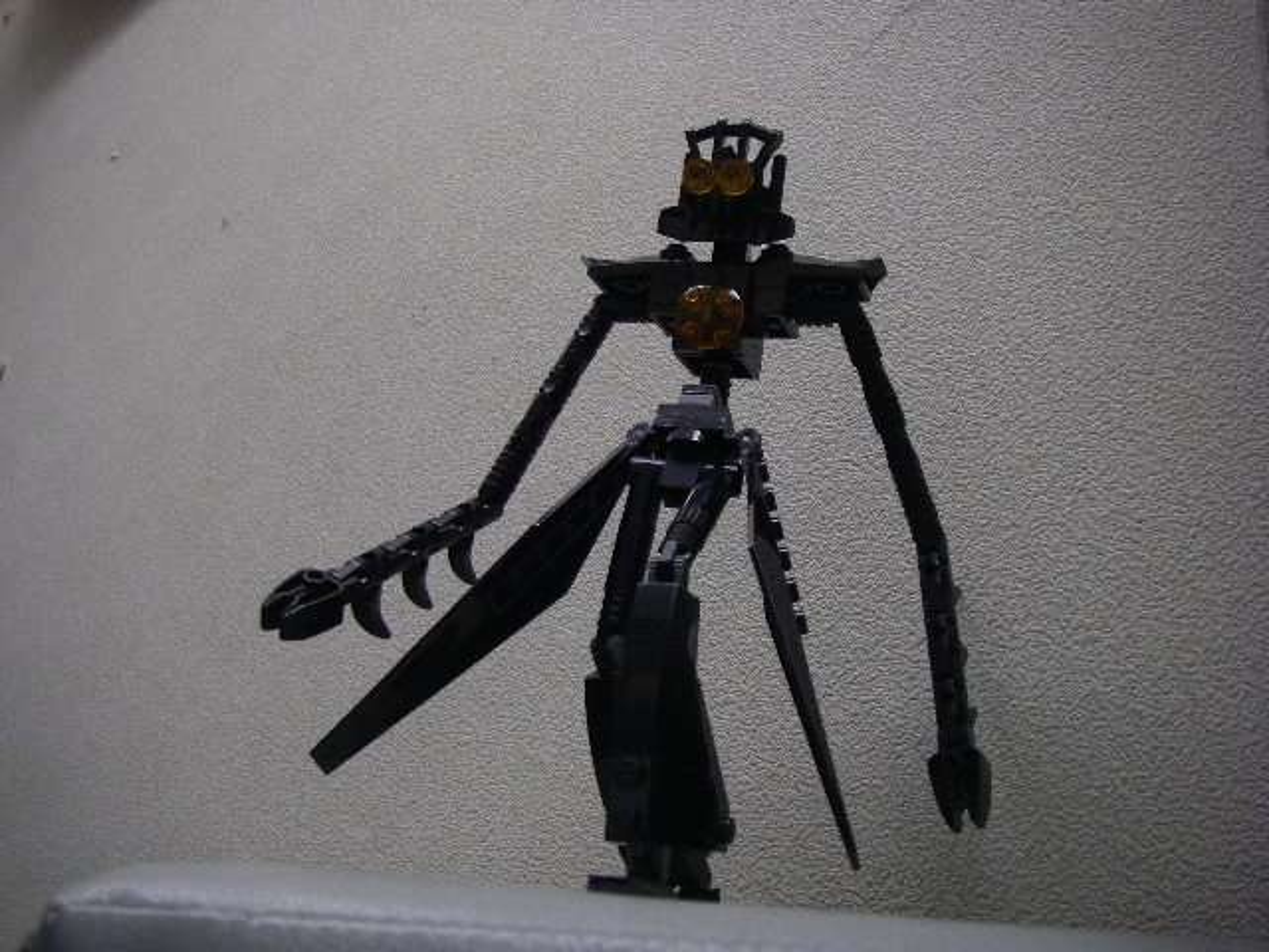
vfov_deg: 37.7
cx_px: 634
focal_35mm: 38
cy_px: 476
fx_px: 1393
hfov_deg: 49.0
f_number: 3.3
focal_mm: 6.3
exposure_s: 1/20
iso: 160
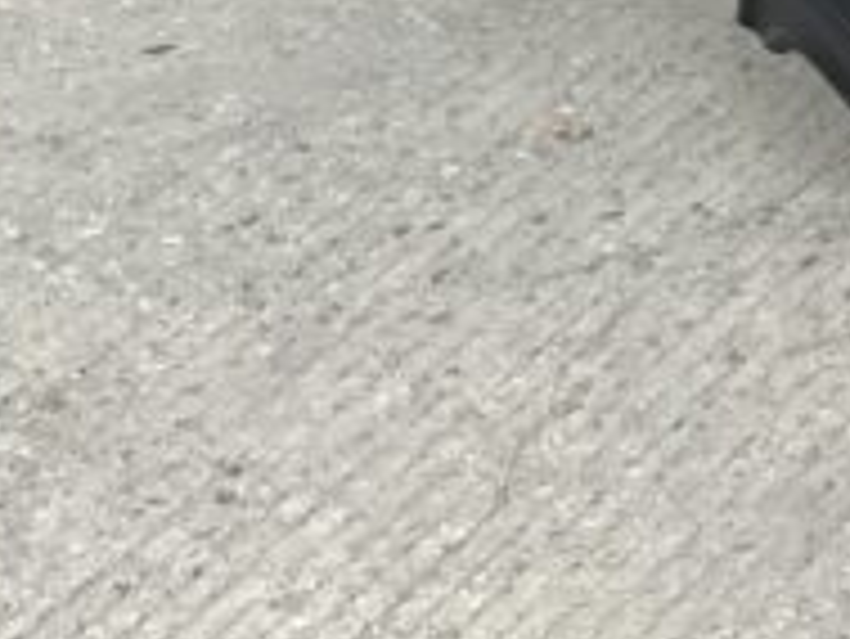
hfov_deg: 11.0
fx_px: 3858
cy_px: -630
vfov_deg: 8.9
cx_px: 1884
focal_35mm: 157
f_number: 1.8
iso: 16
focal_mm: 3
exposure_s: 1/194
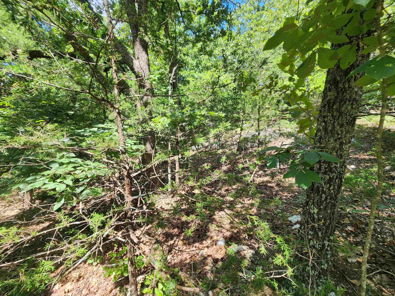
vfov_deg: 89.9
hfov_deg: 106.2
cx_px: 198
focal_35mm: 13
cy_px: 148
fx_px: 148
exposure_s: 1/247
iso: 50
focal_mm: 2.2
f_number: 2.2
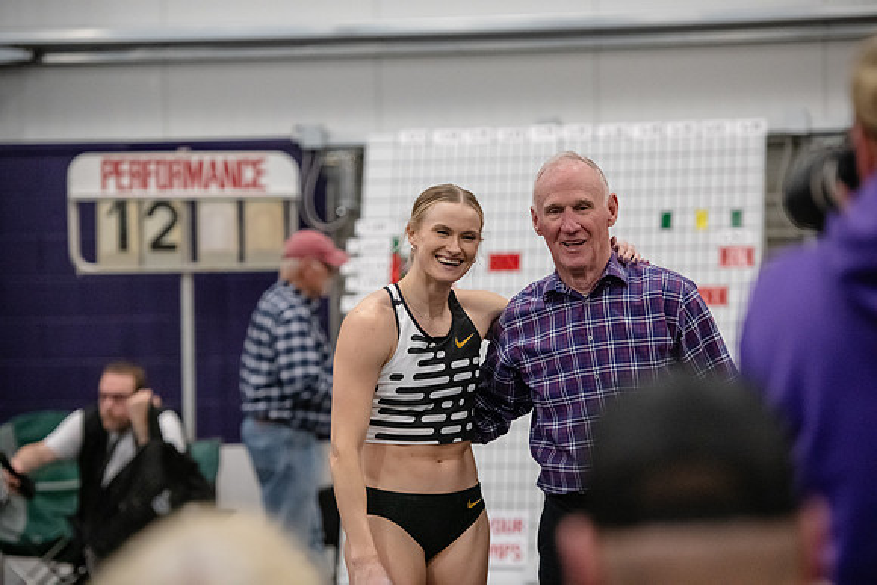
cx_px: 438
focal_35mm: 130
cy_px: 292
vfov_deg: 10.6
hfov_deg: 15.8
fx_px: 3168
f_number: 2.8
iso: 6400
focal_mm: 130
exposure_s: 1/800
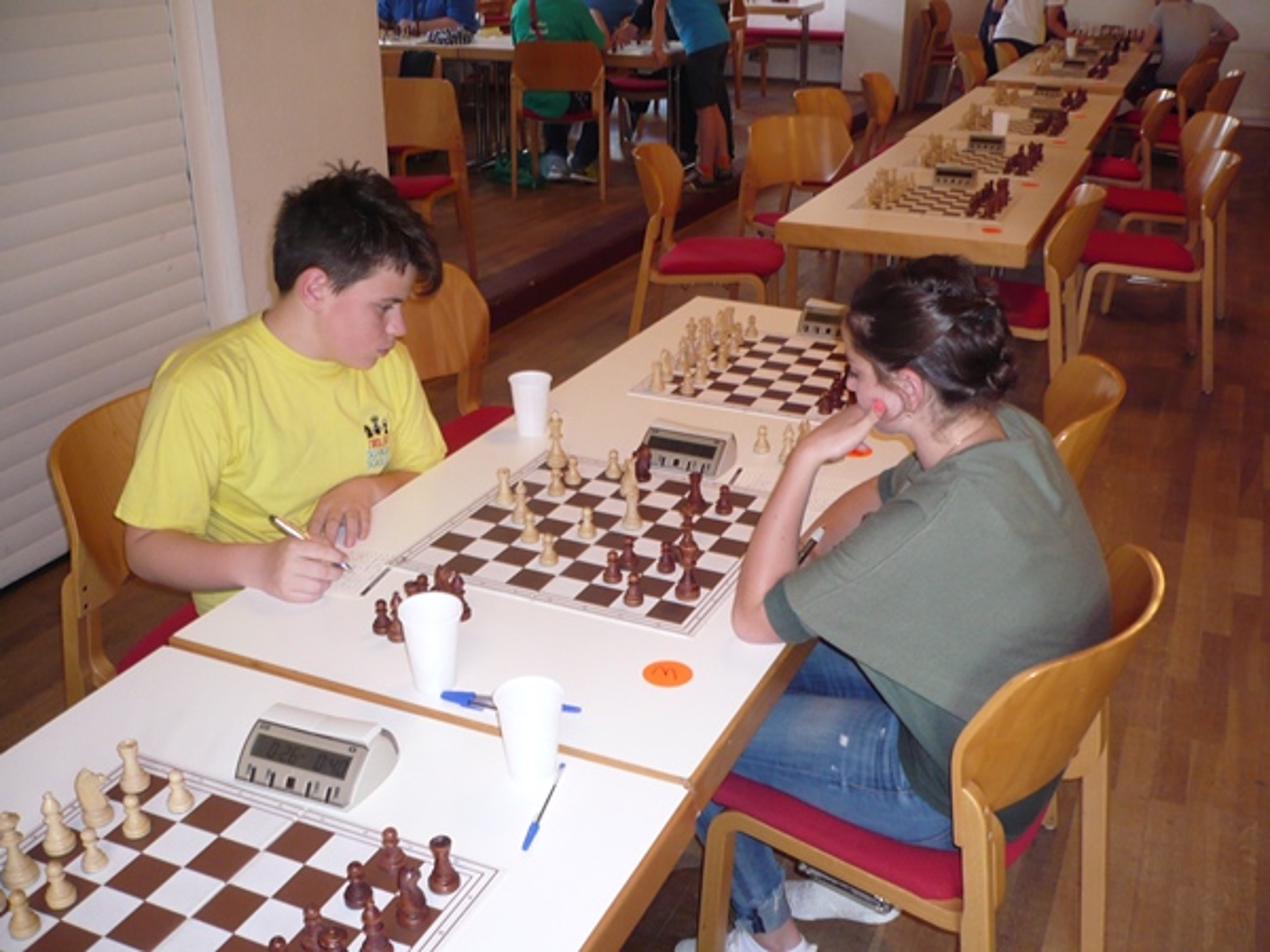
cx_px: 635
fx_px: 1284
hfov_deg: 52.6
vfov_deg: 40.7
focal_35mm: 35
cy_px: 476
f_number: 2.8
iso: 160
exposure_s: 1/30
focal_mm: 5.8
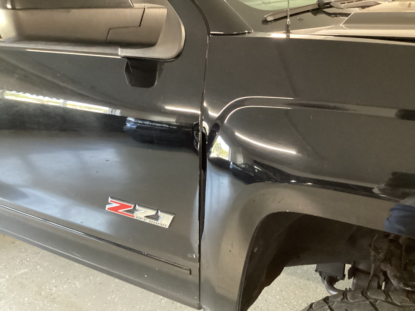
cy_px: 156
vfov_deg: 45.4
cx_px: 208
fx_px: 372
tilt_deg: -26.2
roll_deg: +3.4
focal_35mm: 31
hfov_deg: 58.4
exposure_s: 1/30
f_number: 2.4
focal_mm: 3.3
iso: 640
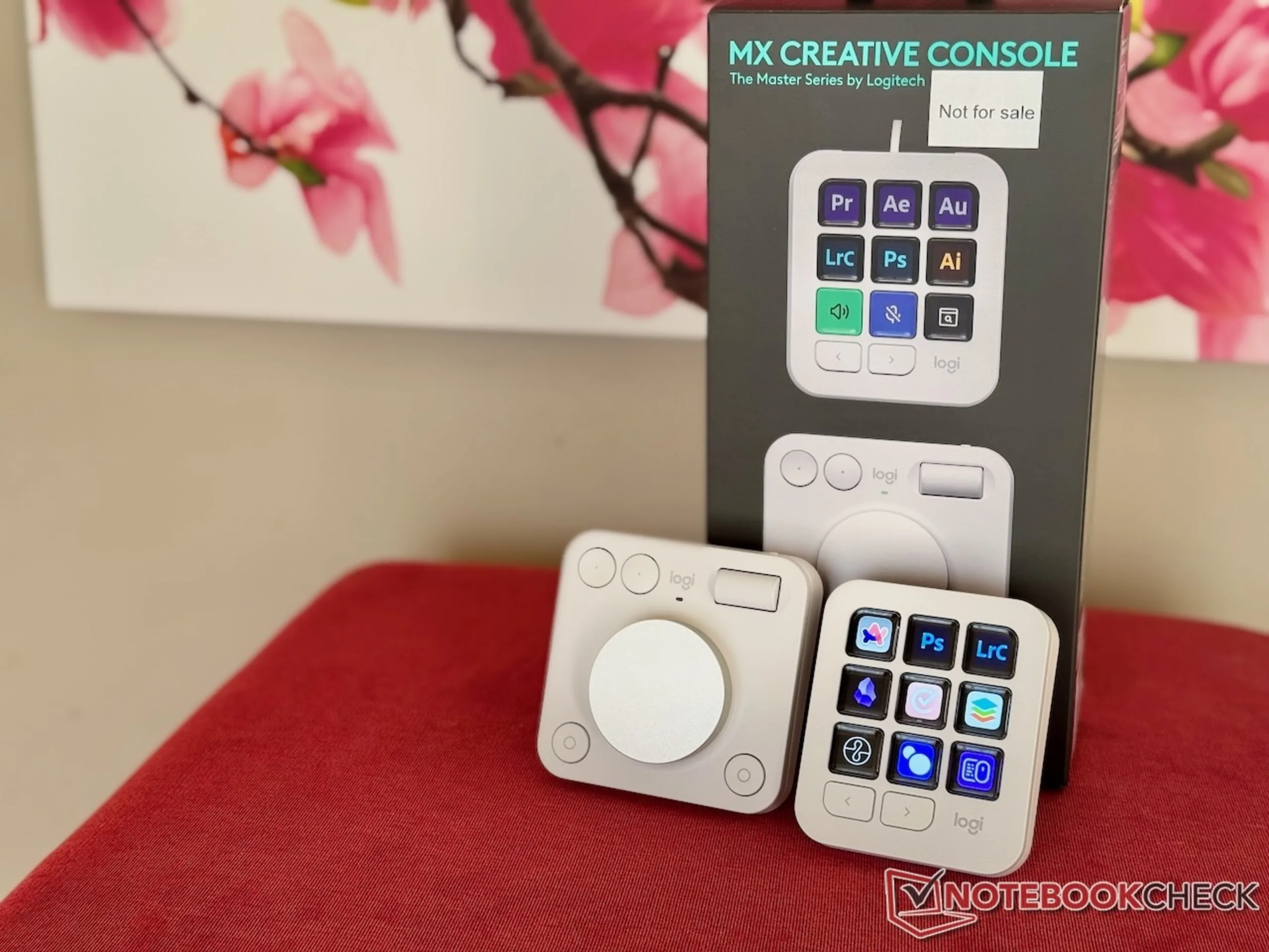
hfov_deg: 39.7
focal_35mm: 48
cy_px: 476
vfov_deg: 30.3
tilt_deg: -14.6
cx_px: 634
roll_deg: -1.9
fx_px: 1760
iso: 50
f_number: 1.78
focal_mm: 6.76
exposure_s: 1/132
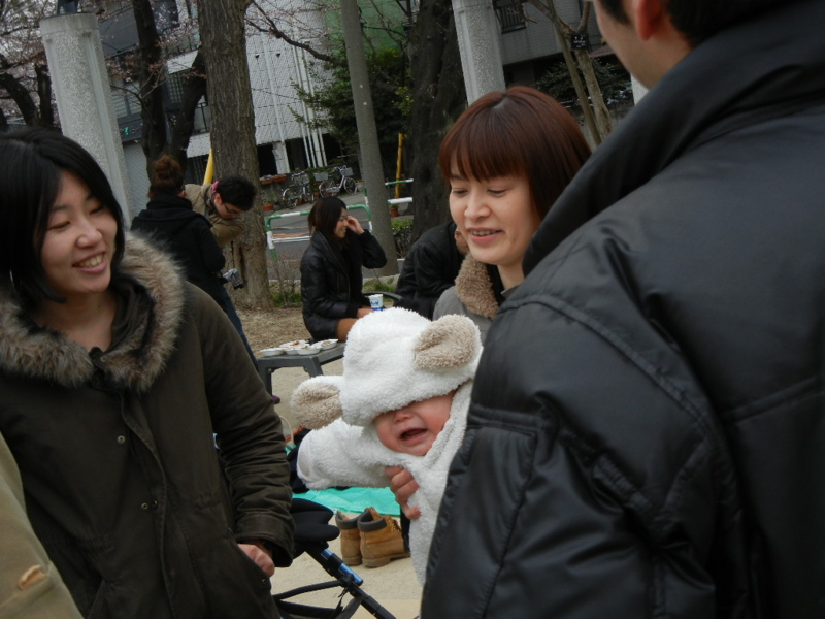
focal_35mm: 52
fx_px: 1239
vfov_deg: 28.0
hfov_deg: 36.8
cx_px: 412
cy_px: 310
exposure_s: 1/102
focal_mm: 9.3
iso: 160
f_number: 3.9
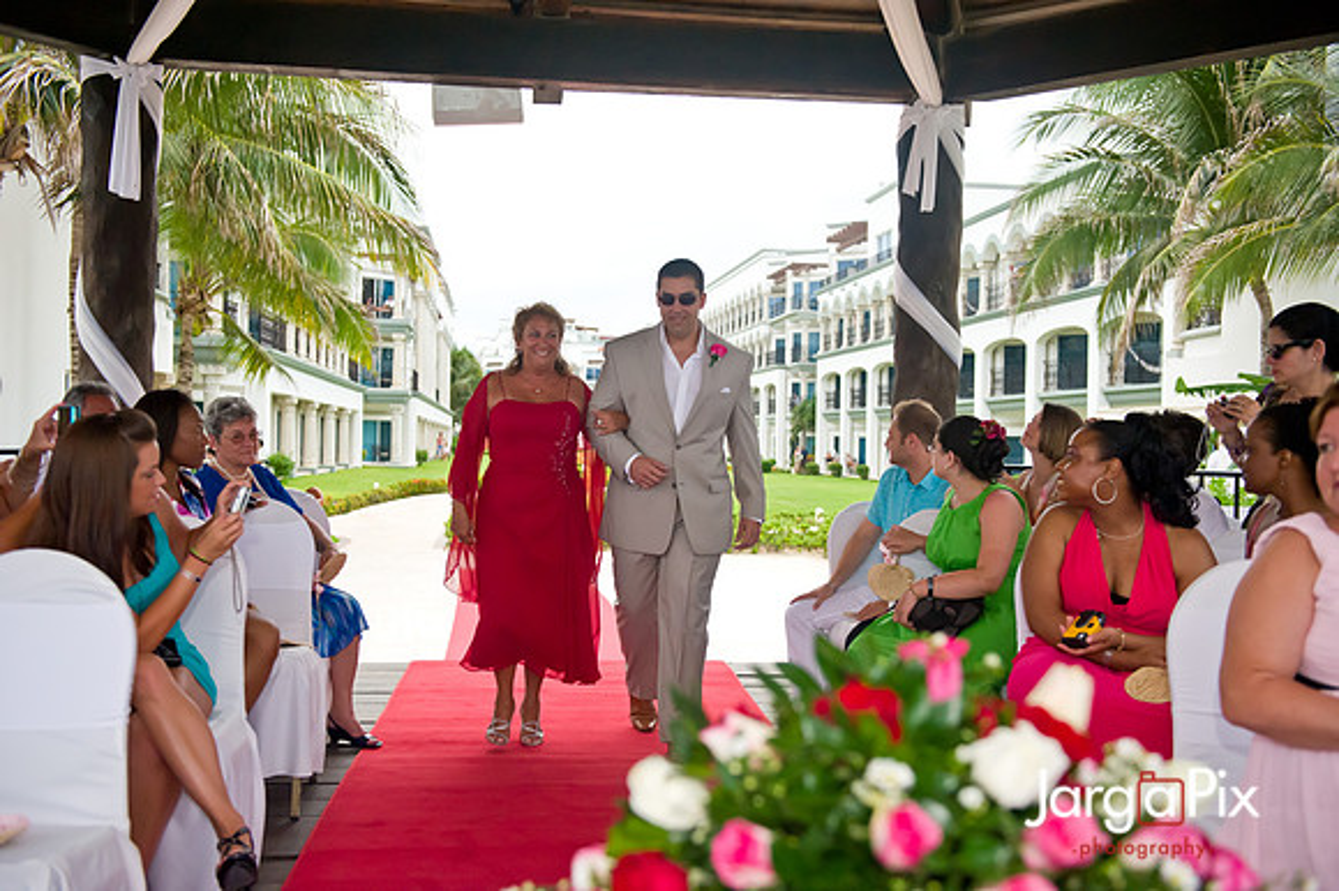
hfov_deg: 50.7
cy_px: 446
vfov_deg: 35.0
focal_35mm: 38
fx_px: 1413
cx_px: 670
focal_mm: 38
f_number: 3.5
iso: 1600
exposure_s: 1/2500
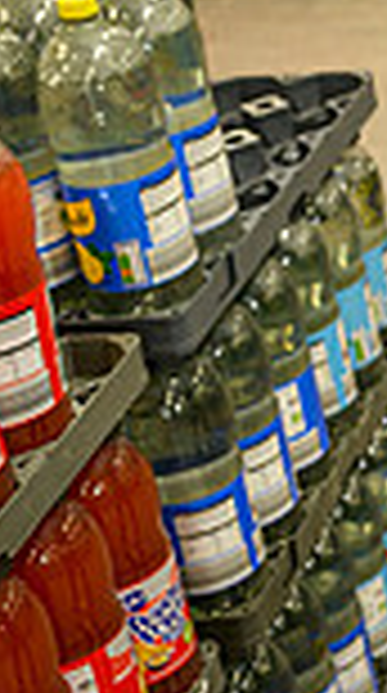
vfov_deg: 21.7
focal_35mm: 95
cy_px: 2
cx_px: 1143
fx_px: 1743
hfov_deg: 9.8
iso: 500
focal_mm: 24
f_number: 3.2
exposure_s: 1/160
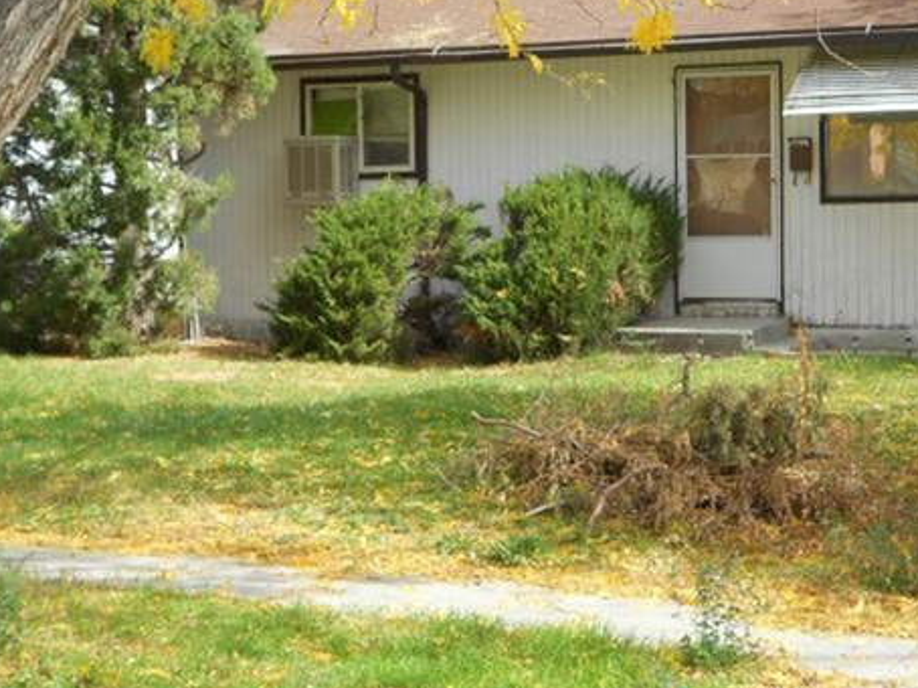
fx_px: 2094
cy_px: 249
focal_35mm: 79
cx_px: 510
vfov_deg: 18.6
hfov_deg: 24.7
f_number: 4.9
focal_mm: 10
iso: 80
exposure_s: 1/160
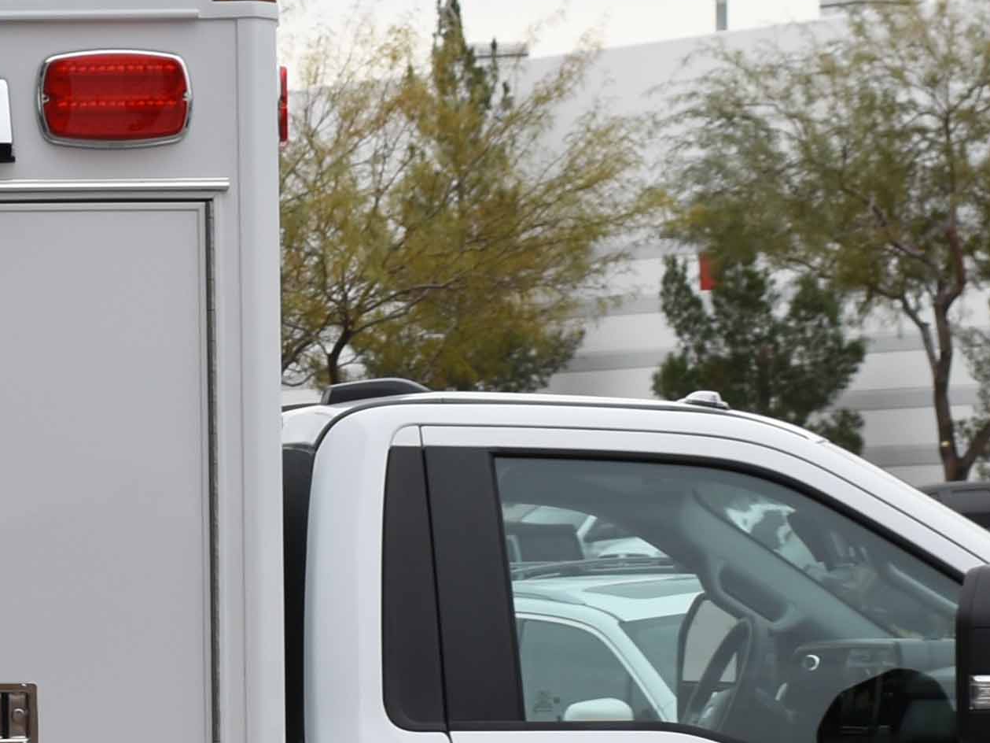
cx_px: -176
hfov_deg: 9.8
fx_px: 5699
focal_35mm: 199
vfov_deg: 7.4
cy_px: 743
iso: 100
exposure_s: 1/160
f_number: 6.3
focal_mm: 29
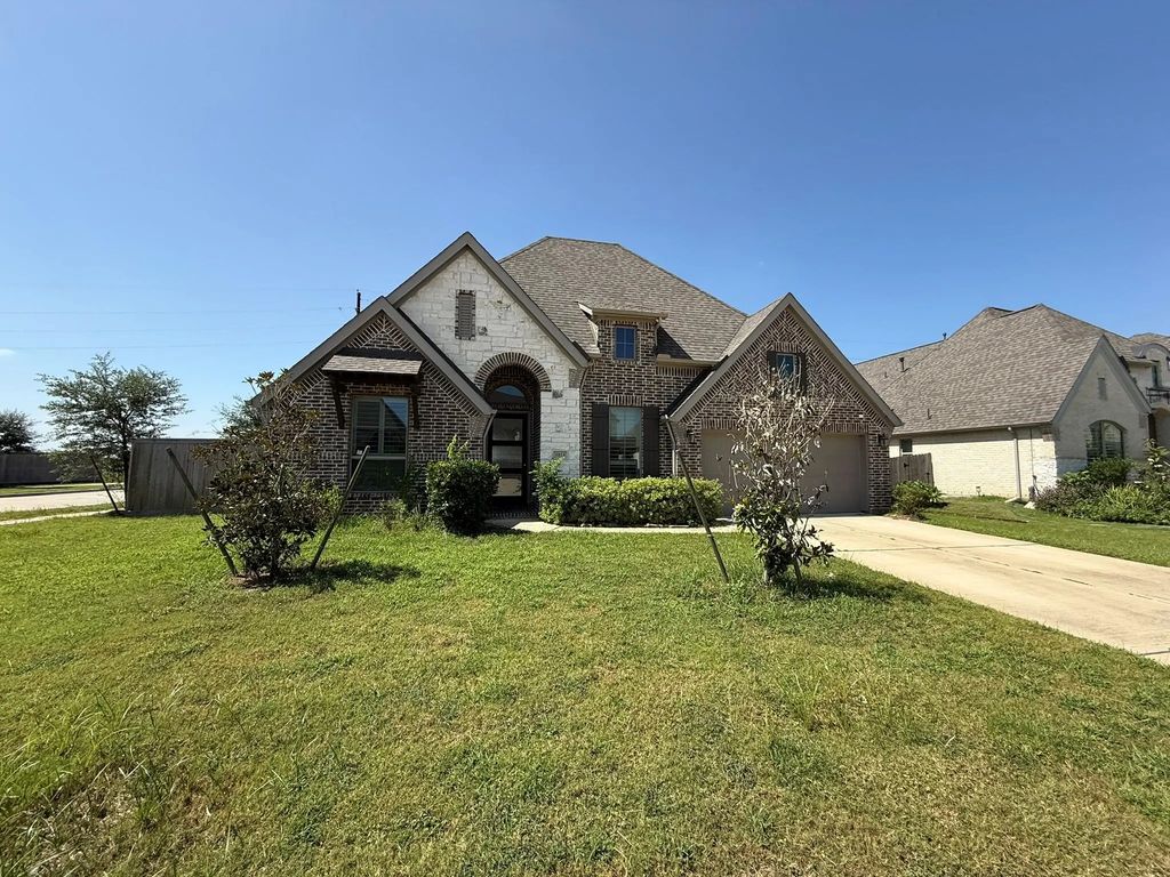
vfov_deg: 85.7
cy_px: 438
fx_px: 473
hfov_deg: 102.1
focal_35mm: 14
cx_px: 585
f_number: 2.2
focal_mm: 2.22
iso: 50
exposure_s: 1/1399
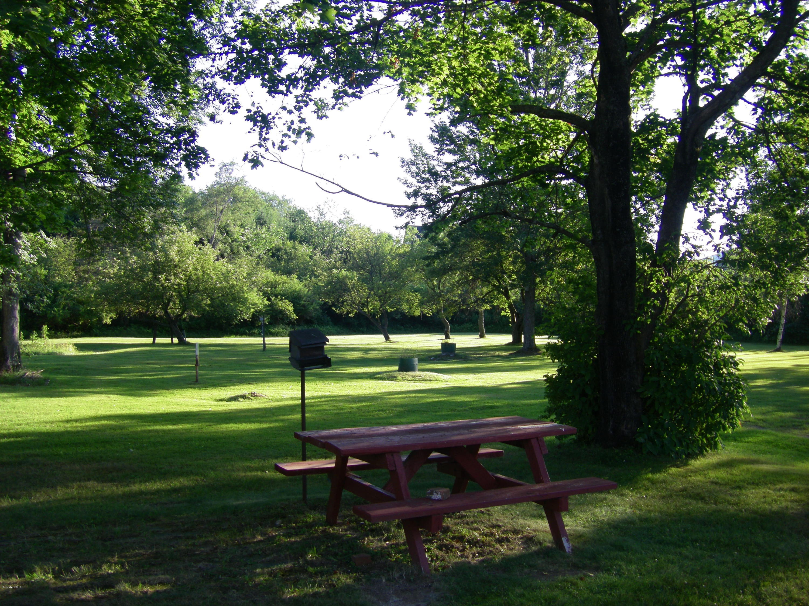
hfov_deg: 49.0
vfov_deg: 37.7
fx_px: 888
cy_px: 303
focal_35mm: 38
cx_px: 404
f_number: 3.5
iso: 64
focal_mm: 6.3
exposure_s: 1/100
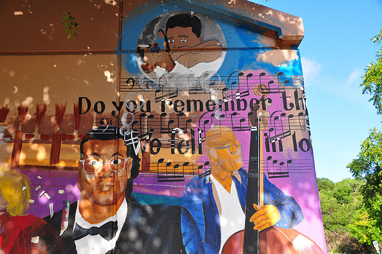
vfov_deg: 34.1
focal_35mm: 39
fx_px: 413
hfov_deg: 49.6
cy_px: 127
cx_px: 191
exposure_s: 1/125
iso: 200
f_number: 9
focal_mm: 26
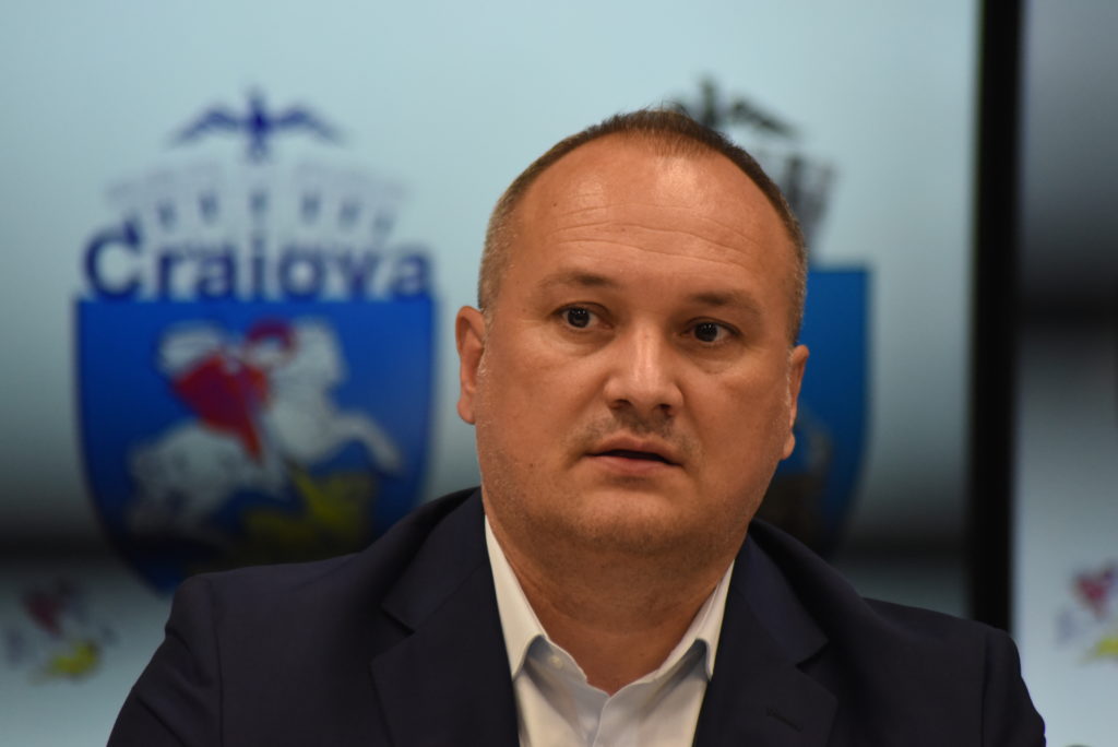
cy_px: 374
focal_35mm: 260
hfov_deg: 7.9
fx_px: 8079
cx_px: 559
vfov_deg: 5.3
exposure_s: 1/250
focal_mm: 260
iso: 4000
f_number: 5
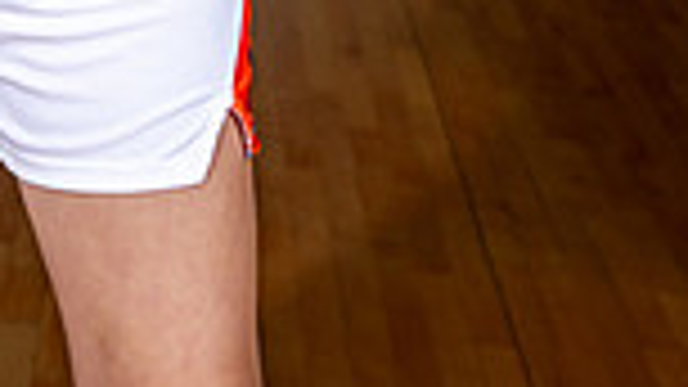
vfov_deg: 7.5
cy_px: -576
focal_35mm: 151
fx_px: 2754
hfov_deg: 14.1
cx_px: 90
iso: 100
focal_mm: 49
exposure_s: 1/125
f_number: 8
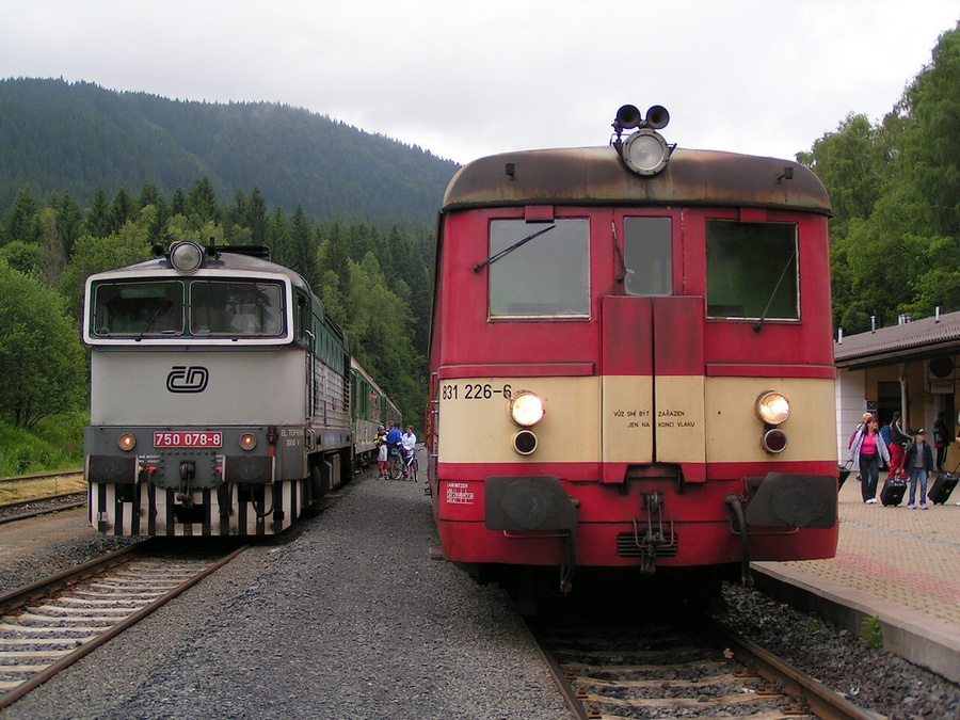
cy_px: 360
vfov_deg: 29.7
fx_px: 1359
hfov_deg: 38.9
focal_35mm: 49
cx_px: 480
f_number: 2.8
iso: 50
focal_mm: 7.6
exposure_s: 1/400
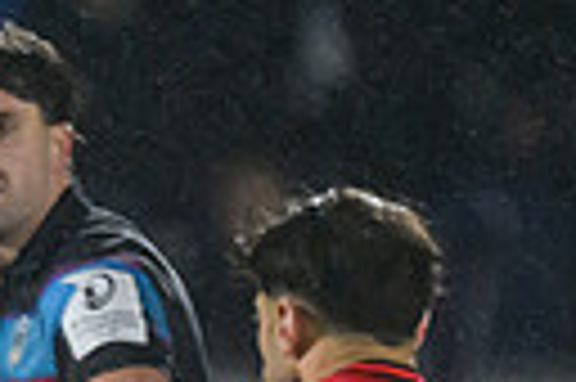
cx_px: -651
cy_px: 960
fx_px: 51806
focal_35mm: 3242
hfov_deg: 0.6
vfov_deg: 0.4
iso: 6400
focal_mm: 560
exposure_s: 1/1600
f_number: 4
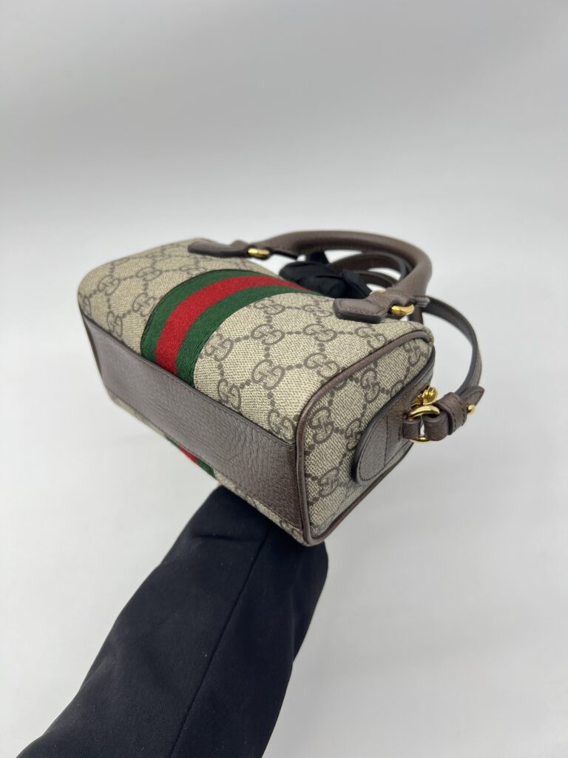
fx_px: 569
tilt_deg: -45.4
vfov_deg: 67.3
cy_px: 379
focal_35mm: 26
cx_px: 284
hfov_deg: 53.1
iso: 40
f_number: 1.5
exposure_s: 1/100
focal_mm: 5.7
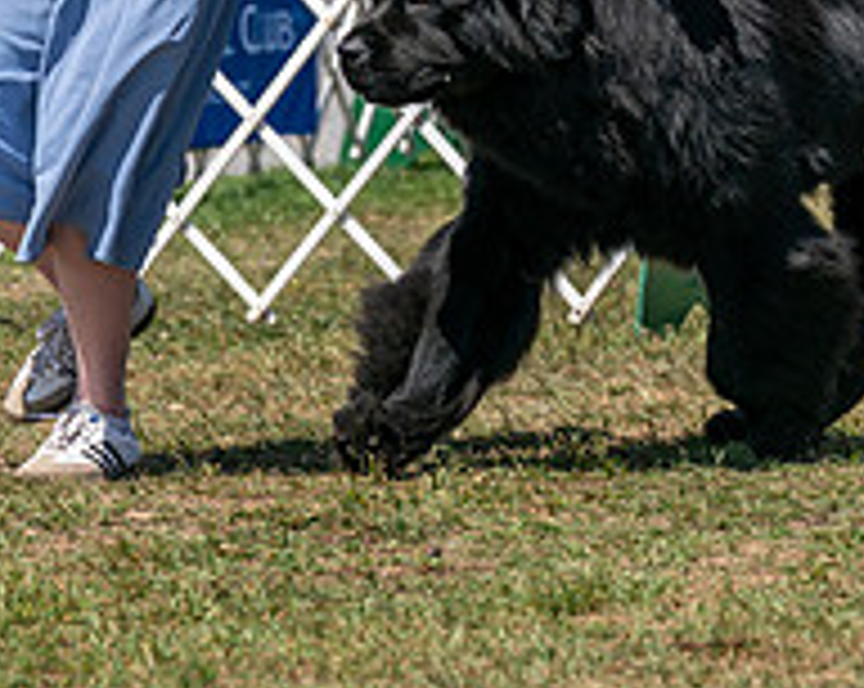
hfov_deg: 4.3
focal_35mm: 453
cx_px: 389
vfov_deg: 3.4
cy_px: -319
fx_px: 11566
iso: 160
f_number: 4.5
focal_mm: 137
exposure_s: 1/1600
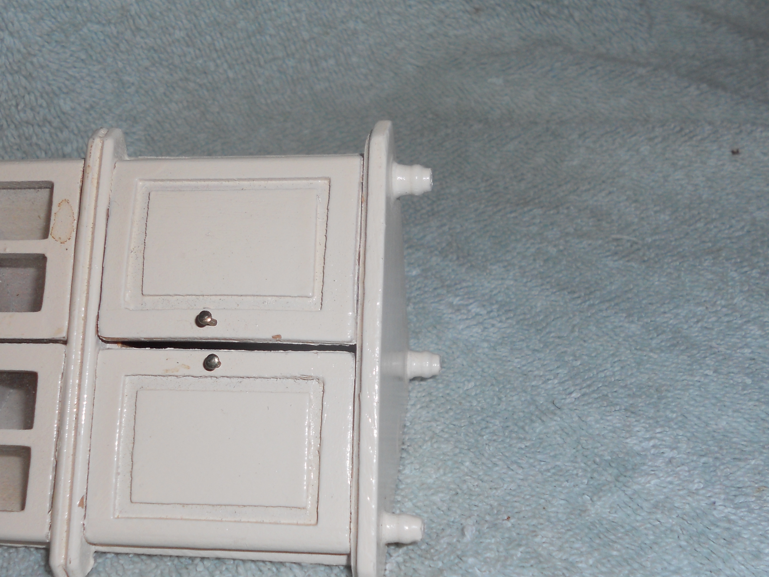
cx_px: 356
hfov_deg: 41.2
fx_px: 1022
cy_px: 309
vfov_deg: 31.5
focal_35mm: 46
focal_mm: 5.8
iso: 80
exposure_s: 1/25
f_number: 8.8
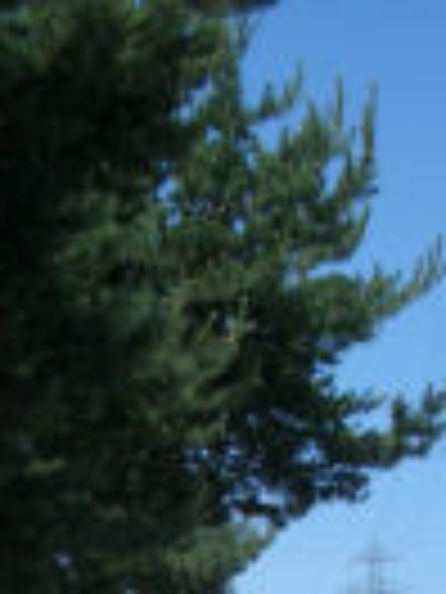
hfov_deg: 11.3
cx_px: 264
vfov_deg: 14.2
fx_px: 2250
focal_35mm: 131
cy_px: 860
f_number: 4.6
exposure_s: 1/640
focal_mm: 6.8
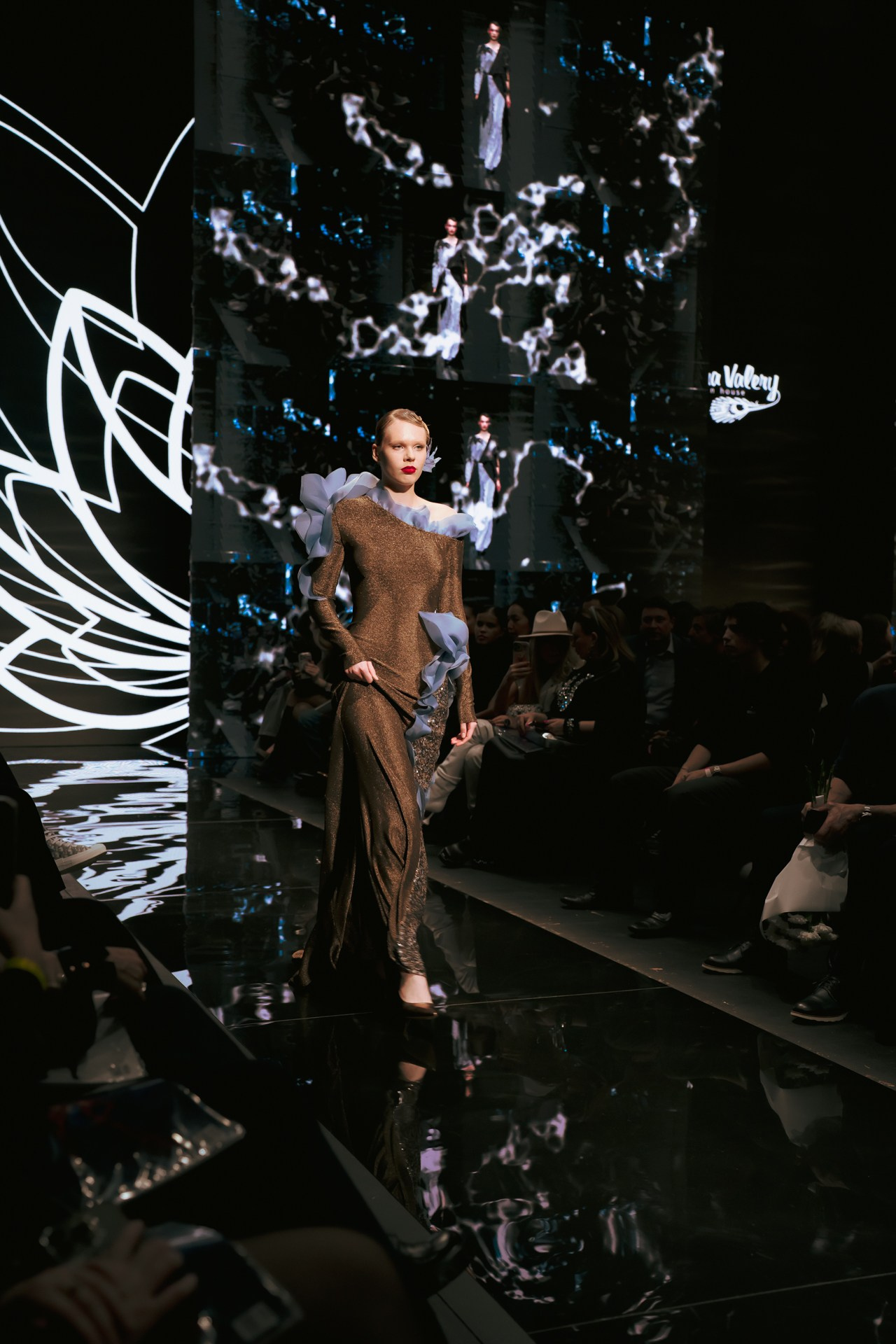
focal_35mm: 41
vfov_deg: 47.4
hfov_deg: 32.6
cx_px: 448
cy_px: 672
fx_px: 1531
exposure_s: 1/200
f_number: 3.5
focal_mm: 41
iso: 1600
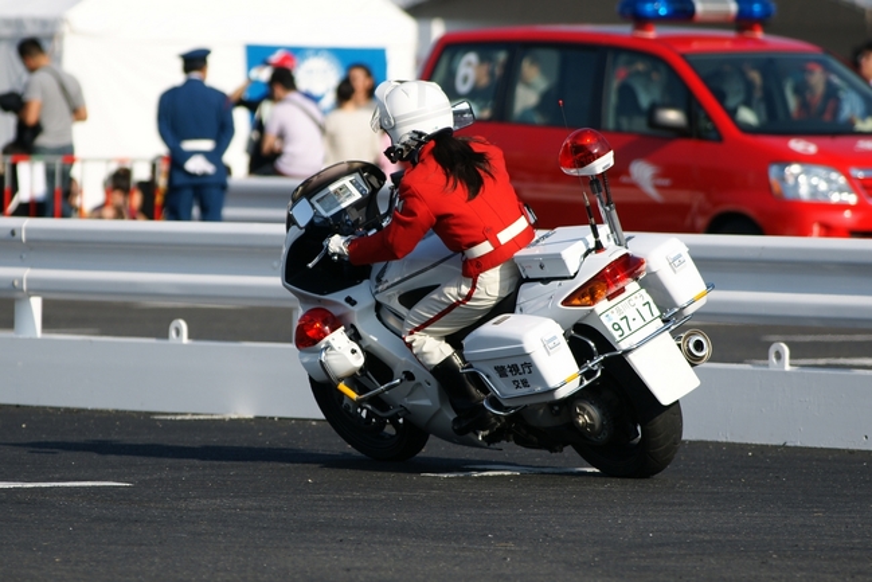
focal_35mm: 300
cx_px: 436
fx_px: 7268
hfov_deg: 6.9
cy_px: 291
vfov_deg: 4.6
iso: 100
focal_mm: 200
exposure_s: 1/1600
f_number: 3.2
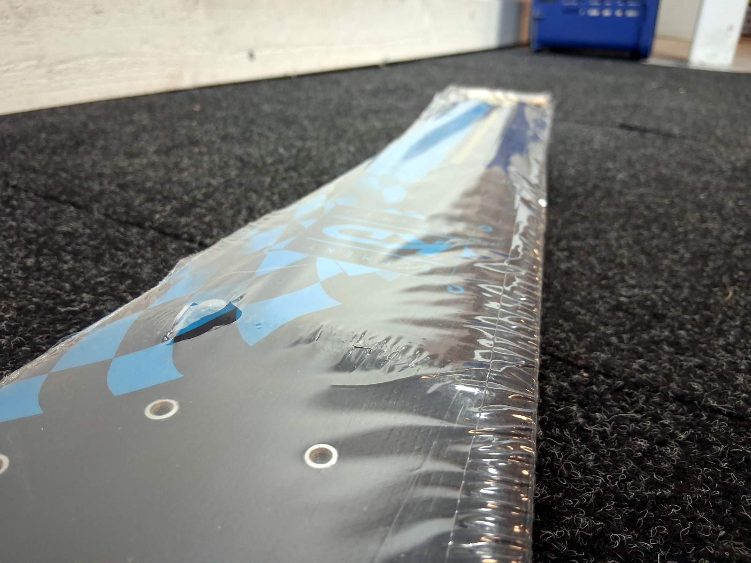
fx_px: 564
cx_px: 376
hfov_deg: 67.3
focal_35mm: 26
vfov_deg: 53.1
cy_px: 282
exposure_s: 1/100
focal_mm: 3.98
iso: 400
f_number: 1.8
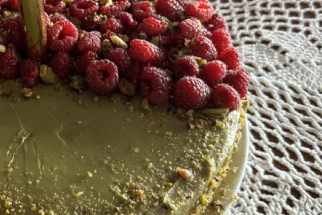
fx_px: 573
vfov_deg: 21.1
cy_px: 64
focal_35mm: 64
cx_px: 20
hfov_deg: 29.8
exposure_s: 1/60
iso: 250
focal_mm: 6.76
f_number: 1.78
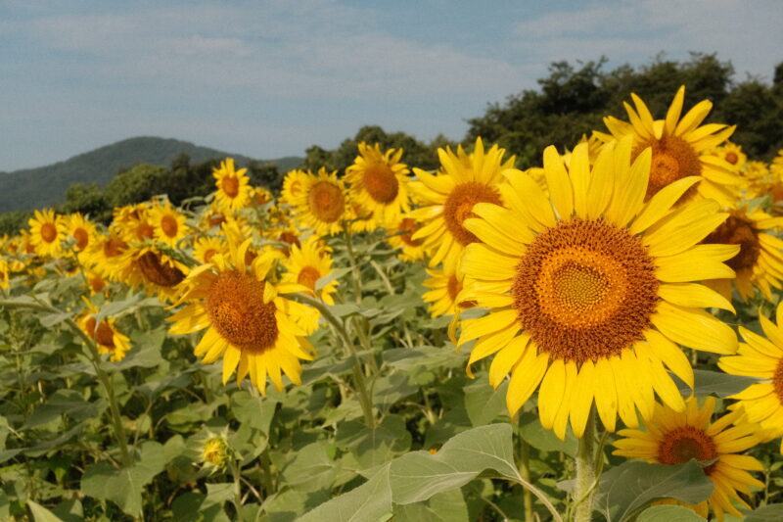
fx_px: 761
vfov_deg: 37.8
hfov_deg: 54.4
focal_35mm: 35
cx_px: 392
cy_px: 261
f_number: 9
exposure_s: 1/2900
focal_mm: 23
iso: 1600
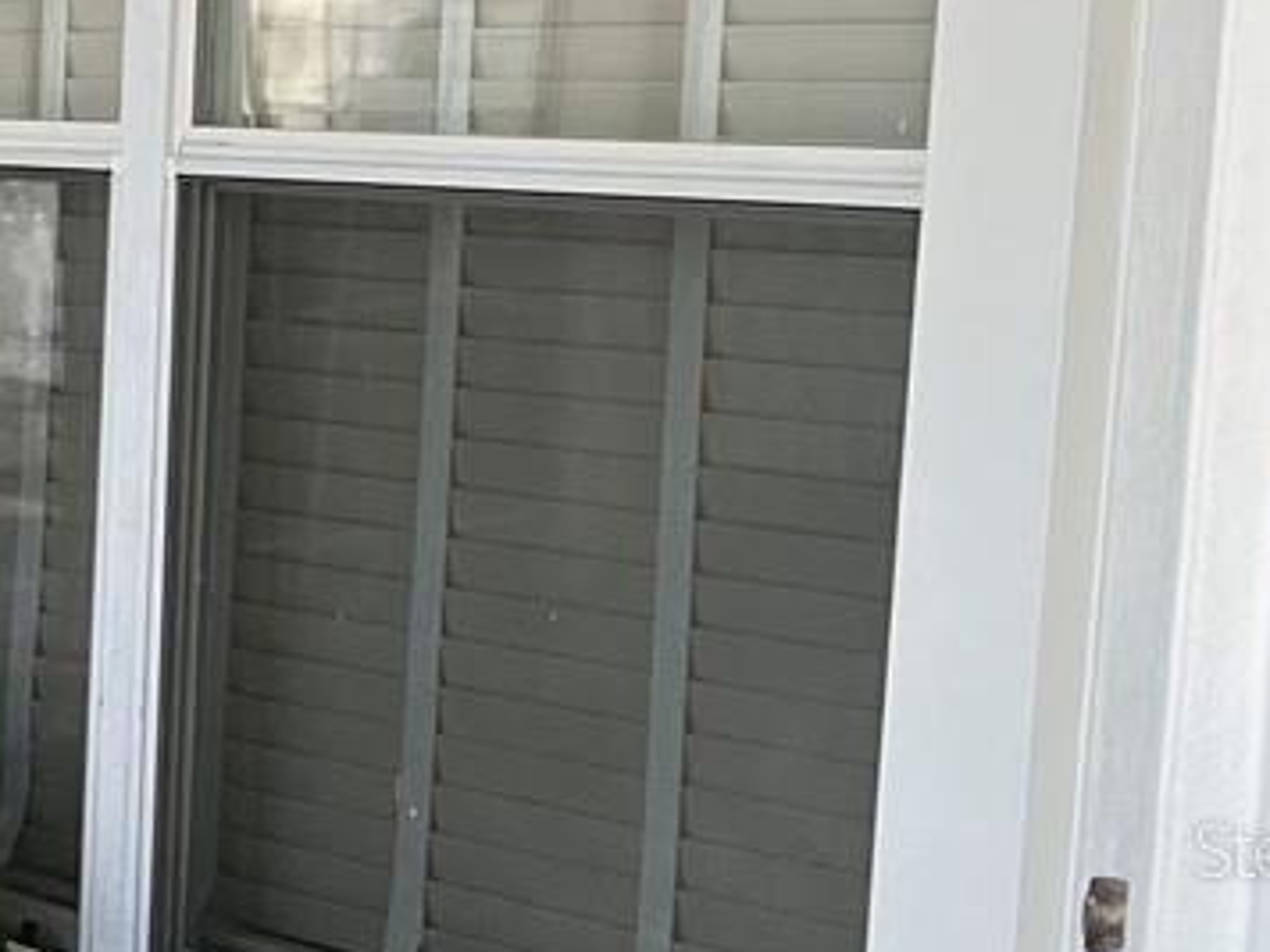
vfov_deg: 12.6
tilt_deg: -12.6
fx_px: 4293
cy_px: 849
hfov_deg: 14.0
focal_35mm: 117
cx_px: -1324
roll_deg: +2.1
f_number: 1.6
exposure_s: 1/121
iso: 125
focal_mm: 5.1
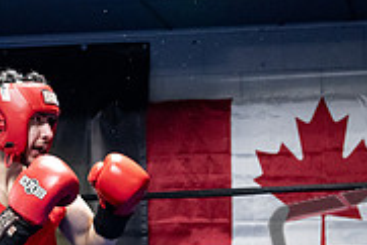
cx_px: 274
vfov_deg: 12.5
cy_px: 240
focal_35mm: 109
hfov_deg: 18.6
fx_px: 1112
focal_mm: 34
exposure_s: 1/1000
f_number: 2.8
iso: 8000
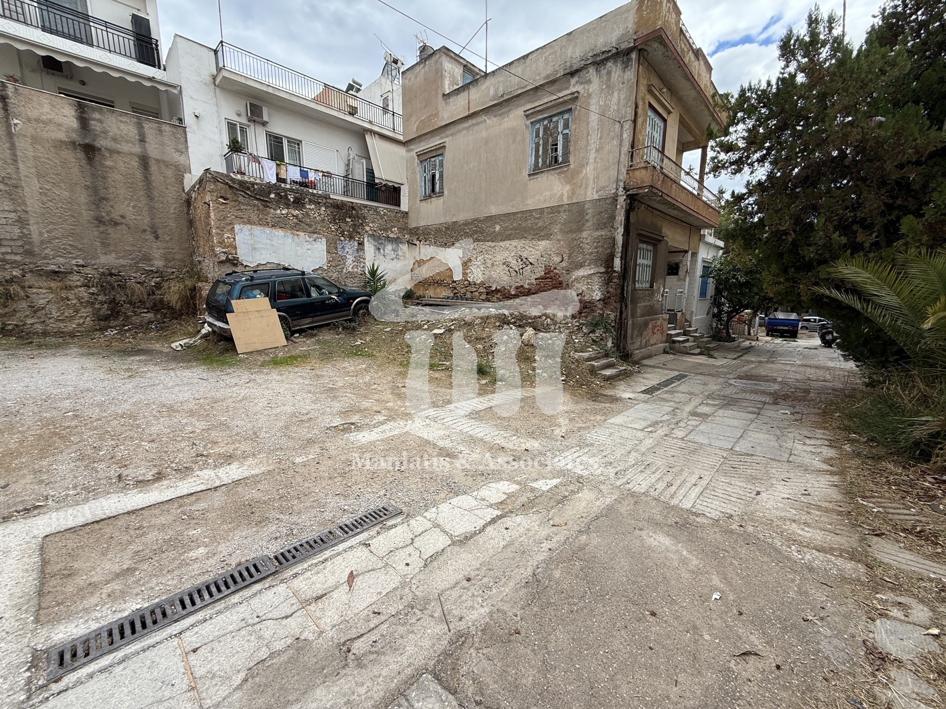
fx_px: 383
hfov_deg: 102.1
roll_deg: -1.0
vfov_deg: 85.7
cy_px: 354
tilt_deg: -8.6
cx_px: 473
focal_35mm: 14
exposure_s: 1/424
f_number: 2.2
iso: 50
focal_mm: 2.22
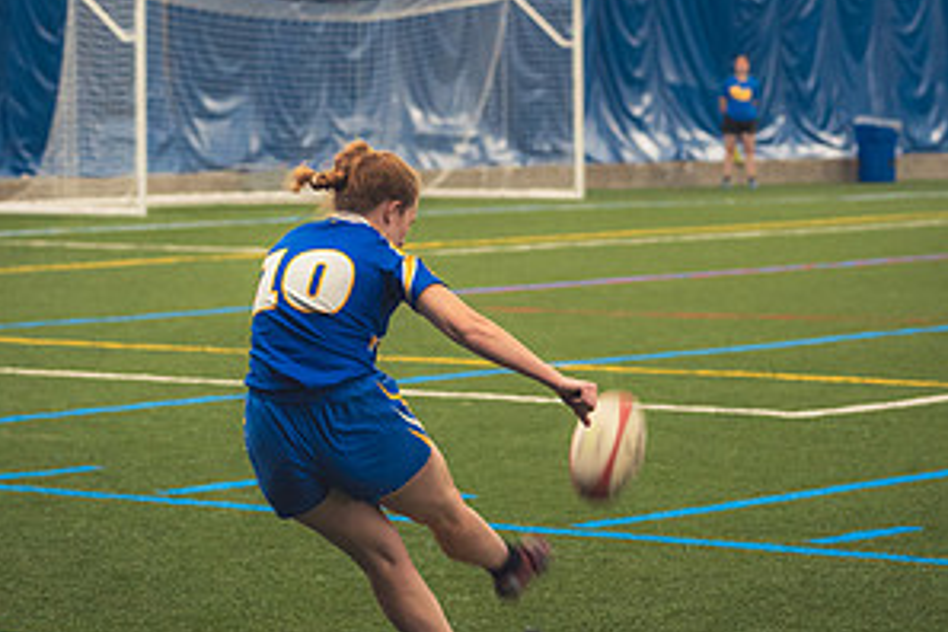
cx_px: 472
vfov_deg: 8.6
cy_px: 131
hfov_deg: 12.9
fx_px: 4187
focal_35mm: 159
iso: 2000
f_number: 2.8
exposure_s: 1/320
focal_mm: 70
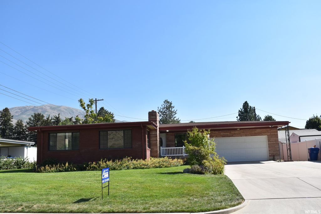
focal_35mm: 34
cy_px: 107
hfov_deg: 55.1
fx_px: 308
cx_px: 160
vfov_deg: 38.4
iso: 110
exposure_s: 1/250
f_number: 8
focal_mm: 23
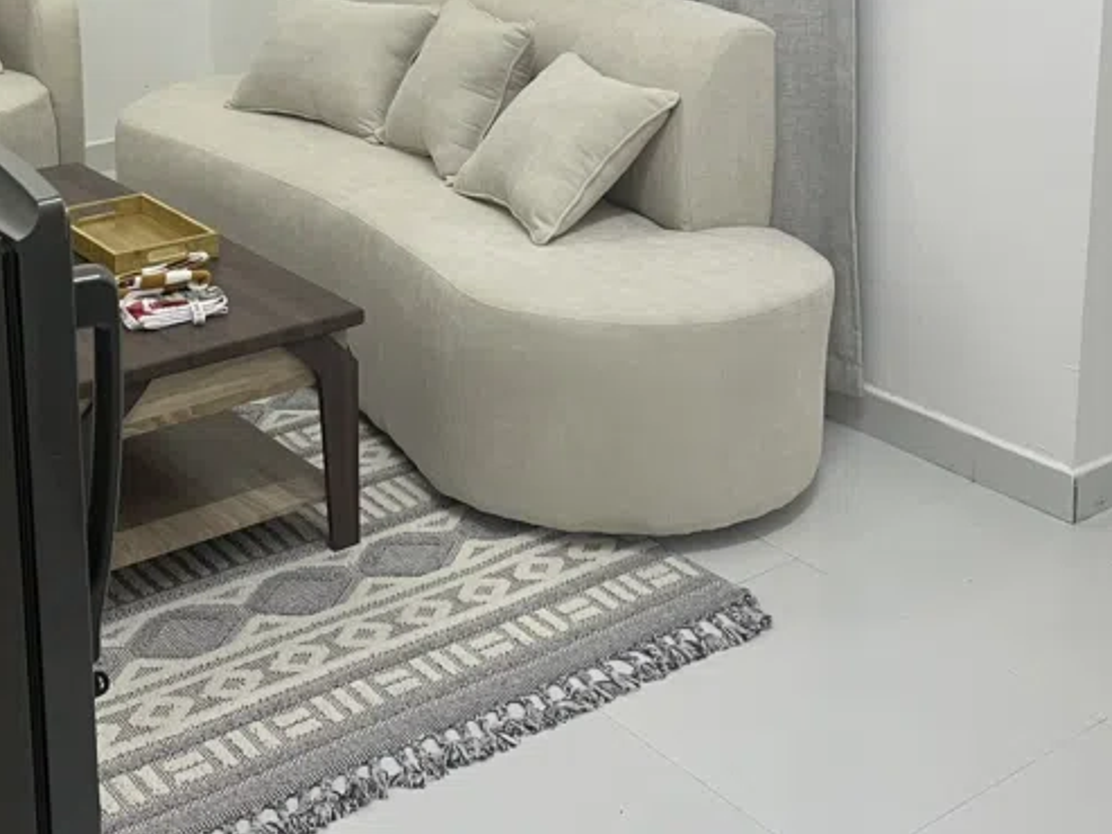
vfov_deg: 25.7
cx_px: 395
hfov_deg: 35.3
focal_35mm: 54
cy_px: 9
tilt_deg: -9.7
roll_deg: +1.3
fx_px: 1735
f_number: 1.6
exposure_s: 1/50
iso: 80
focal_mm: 5.1
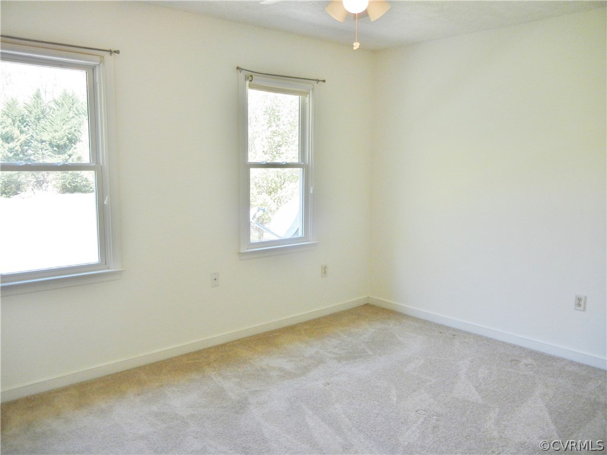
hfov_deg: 60.0
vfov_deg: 46.8
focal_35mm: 30
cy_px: 228
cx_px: 304
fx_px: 526
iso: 160
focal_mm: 5.4
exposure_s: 1/85.3
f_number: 3.5
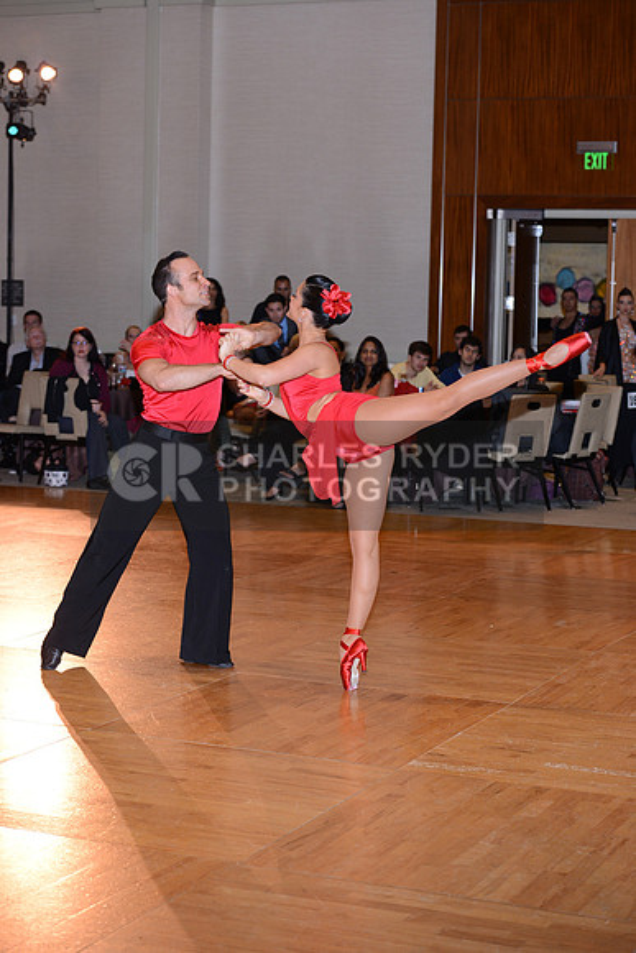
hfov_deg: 19.5
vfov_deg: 28.8
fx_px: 1854
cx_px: 318
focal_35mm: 70
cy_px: 476
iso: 1000
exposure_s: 1/250
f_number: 4.5
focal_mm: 70
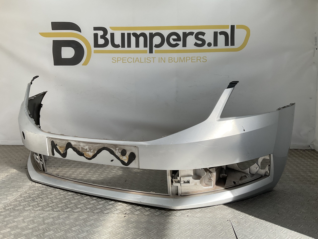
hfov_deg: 61.7
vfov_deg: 48.2
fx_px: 266
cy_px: 120
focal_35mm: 29
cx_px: 159
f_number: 1.8
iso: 16
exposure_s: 1/719
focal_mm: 3
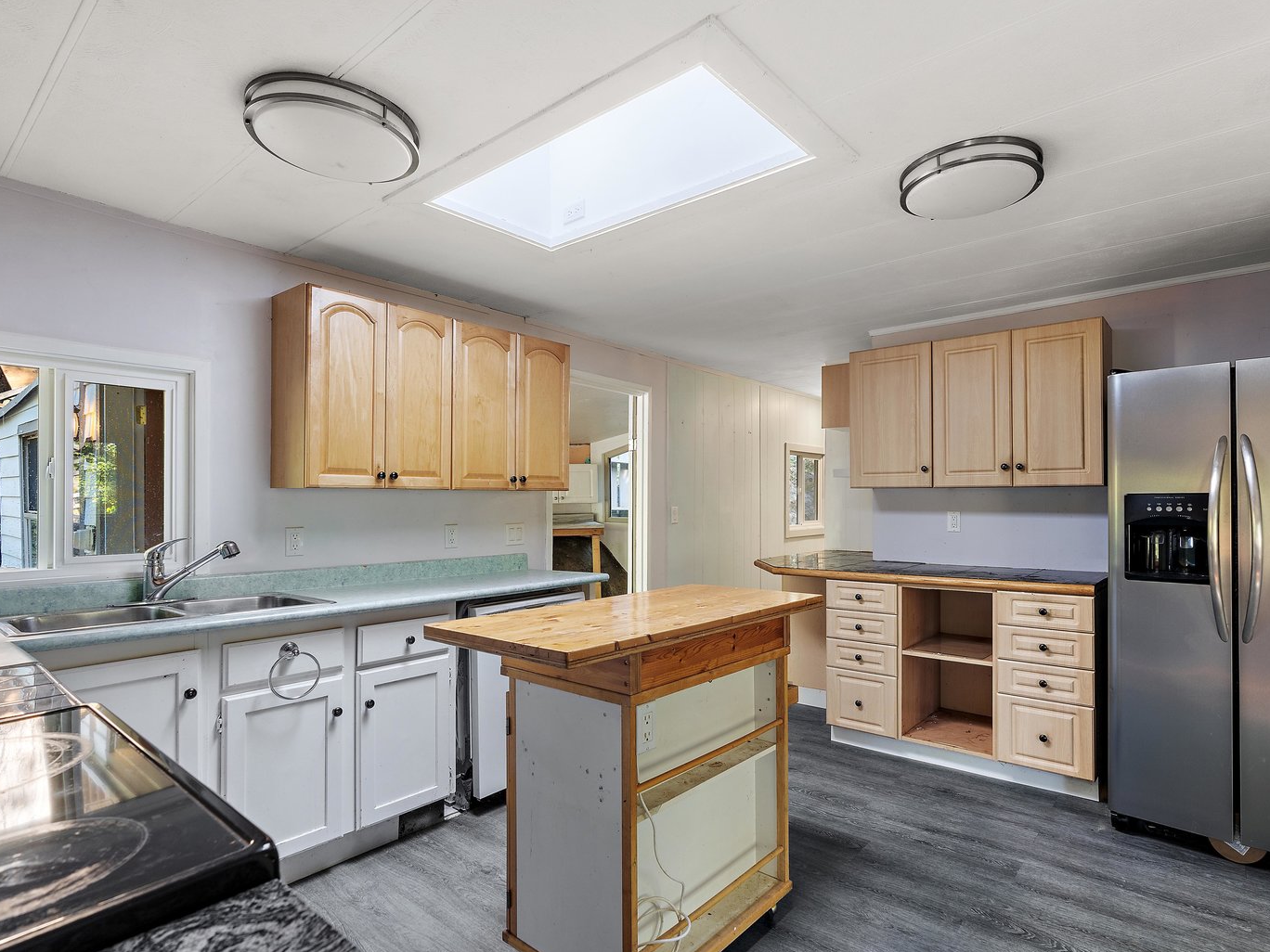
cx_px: 686
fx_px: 660
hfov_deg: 87.6
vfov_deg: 71.6
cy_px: 486
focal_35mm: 18
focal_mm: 16
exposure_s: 1/1.25
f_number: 7.1
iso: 400
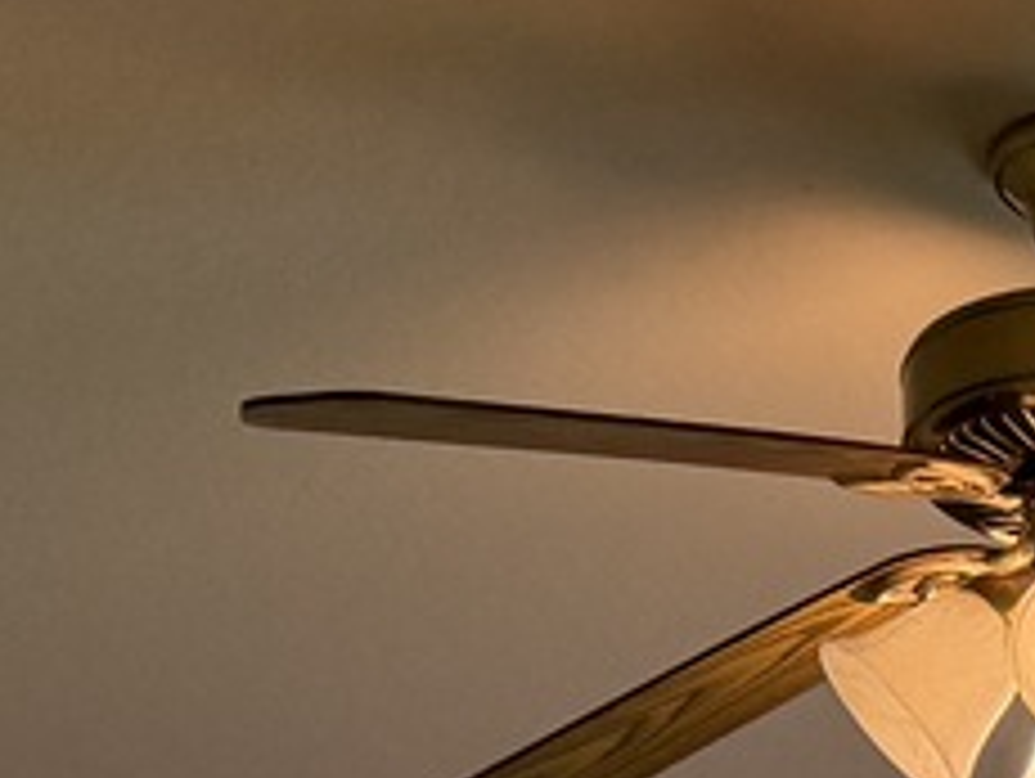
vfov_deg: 8.3
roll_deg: +1.0
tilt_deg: +1.3
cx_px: 1827
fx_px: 4490
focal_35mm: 150
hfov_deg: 12.1
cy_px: 2397
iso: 160
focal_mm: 6.76
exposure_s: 1/222
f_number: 1.78
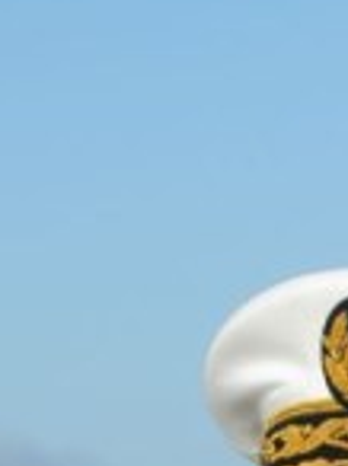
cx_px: 1169
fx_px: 7448
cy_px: 798
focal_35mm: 554
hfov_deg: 2.6
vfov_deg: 3.6
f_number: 8
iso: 250
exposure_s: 1/500
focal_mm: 70
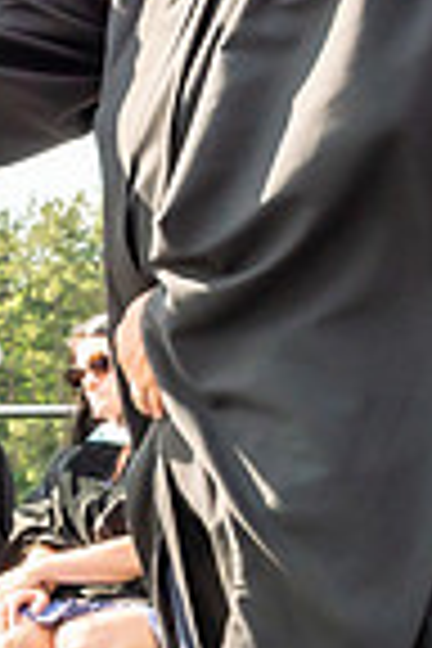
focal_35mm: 120
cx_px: -493
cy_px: 441
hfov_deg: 10.3
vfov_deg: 17.0
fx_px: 2160
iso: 200
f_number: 7.1
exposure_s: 1/500
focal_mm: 17
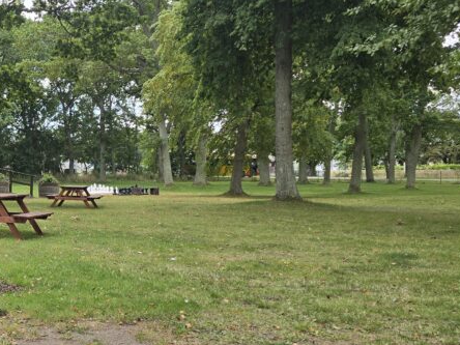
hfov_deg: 32.6
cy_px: 214
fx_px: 704
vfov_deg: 27.4
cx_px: -23
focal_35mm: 53
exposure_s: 1/182
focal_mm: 6.3
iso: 12
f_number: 1.7
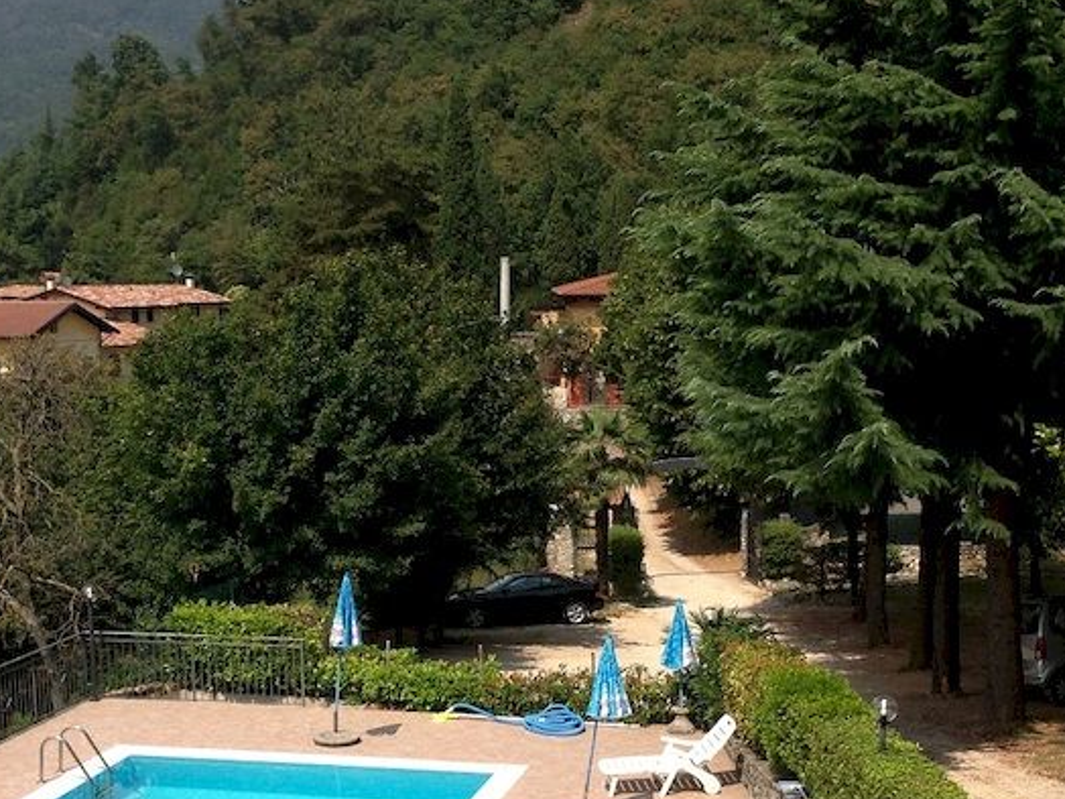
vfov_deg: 23.2
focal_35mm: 63
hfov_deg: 30.7
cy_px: 543
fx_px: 1938
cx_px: 632
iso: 50
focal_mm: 4.13
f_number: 2.4
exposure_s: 1/1595
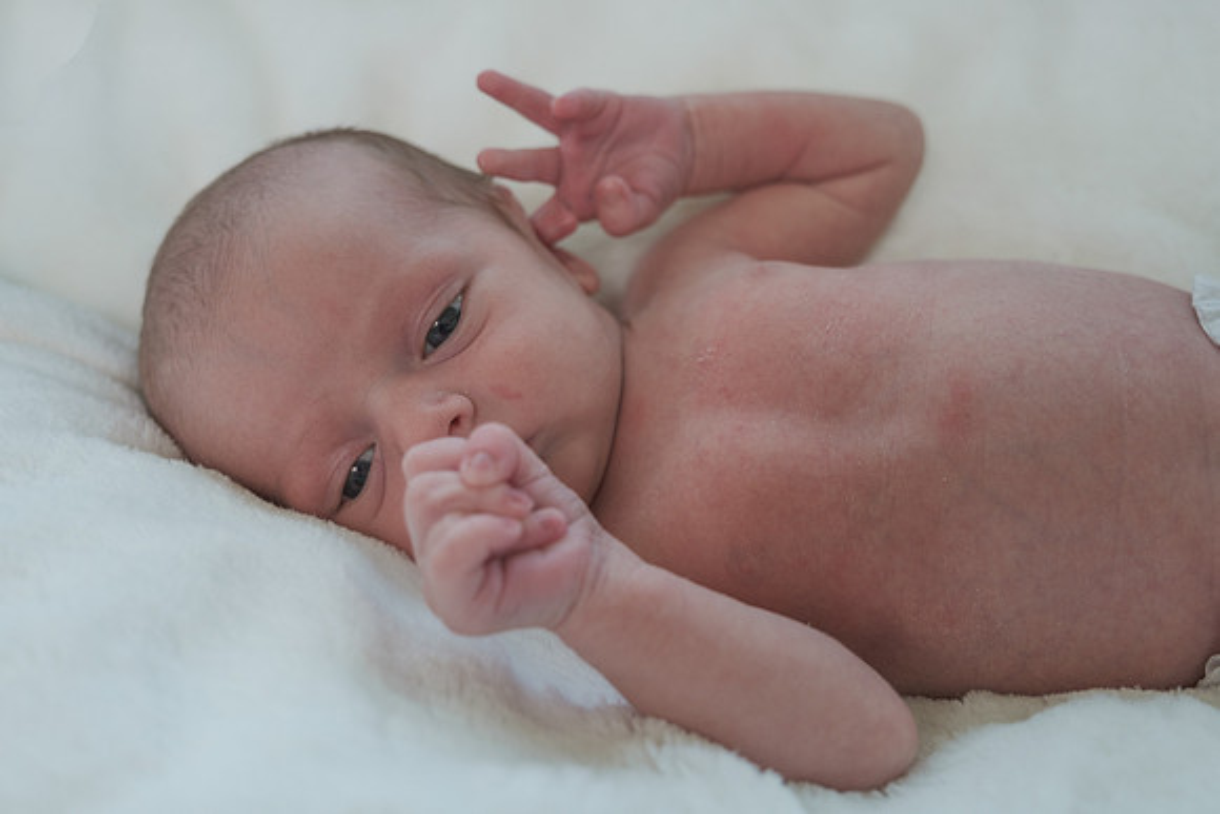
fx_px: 1363
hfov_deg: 48.2
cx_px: 629
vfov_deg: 33.2
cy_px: 407
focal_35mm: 40
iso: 800
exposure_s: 1/320
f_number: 2.8
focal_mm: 25.7
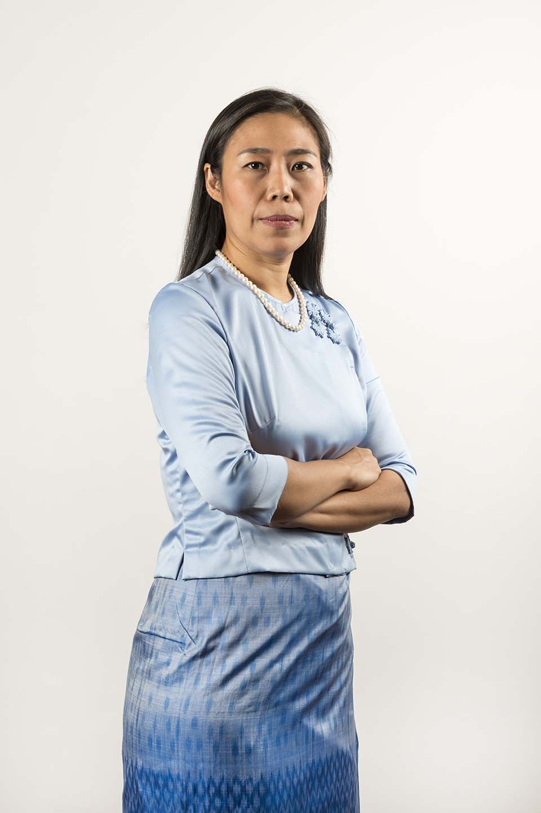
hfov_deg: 21.9
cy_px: 406
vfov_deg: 32.4
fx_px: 1399
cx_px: 270
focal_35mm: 62
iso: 200
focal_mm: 62
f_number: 13
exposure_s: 1/160
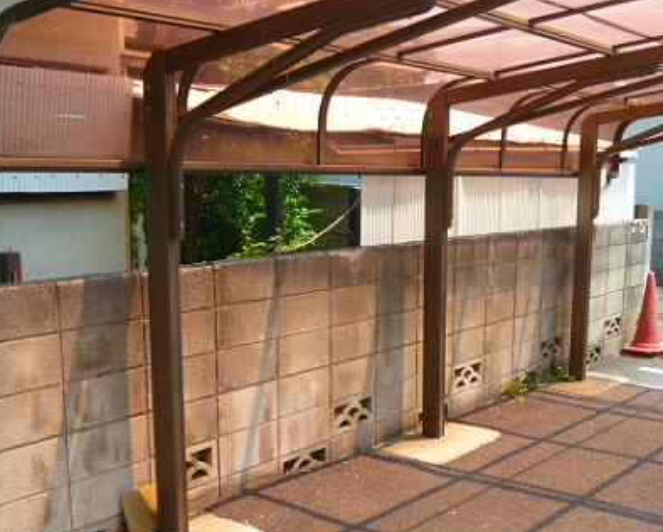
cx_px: 495
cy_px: 342
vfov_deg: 30.7
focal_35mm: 49
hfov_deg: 37.1
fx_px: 962
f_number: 4
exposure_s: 1/200
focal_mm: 5.9
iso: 80
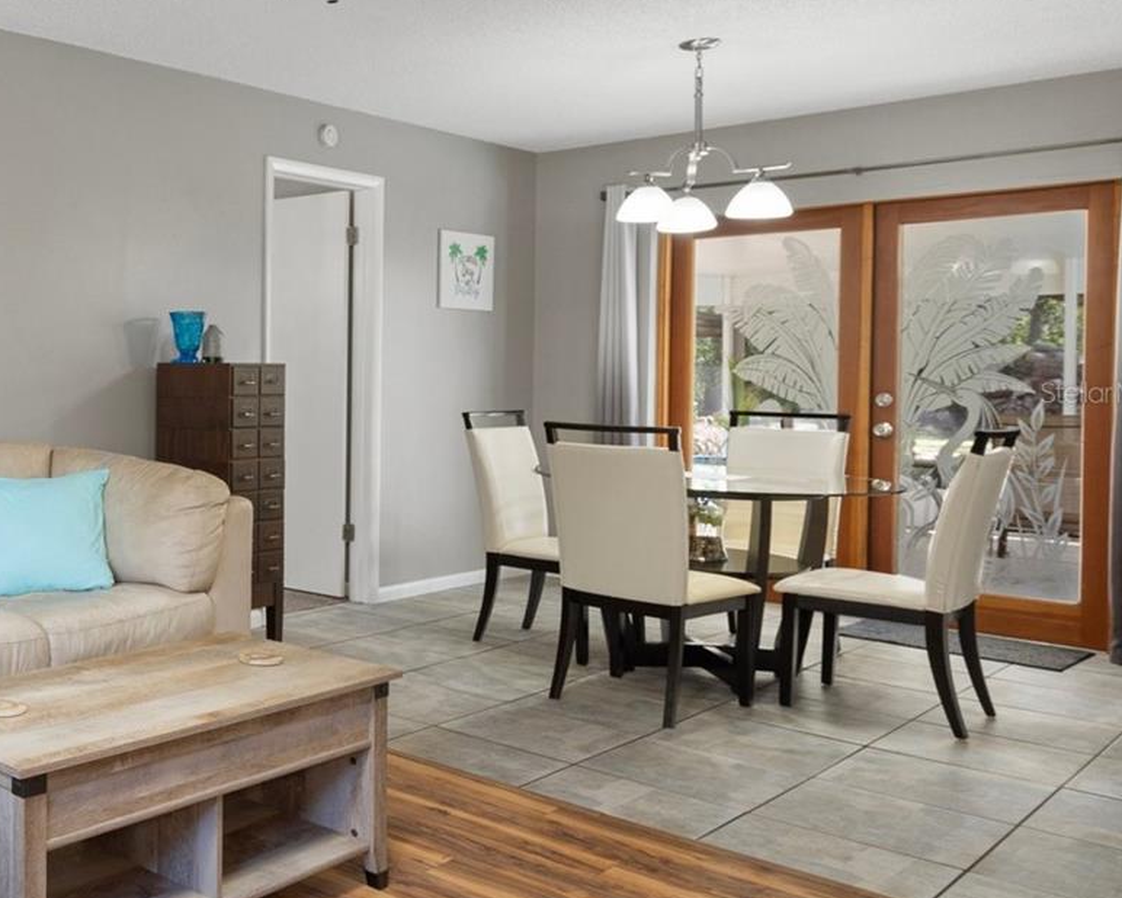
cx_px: 7
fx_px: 1163
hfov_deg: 44.2
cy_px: 392
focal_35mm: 35
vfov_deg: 42.2
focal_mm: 18
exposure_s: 1.6
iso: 400
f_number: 8
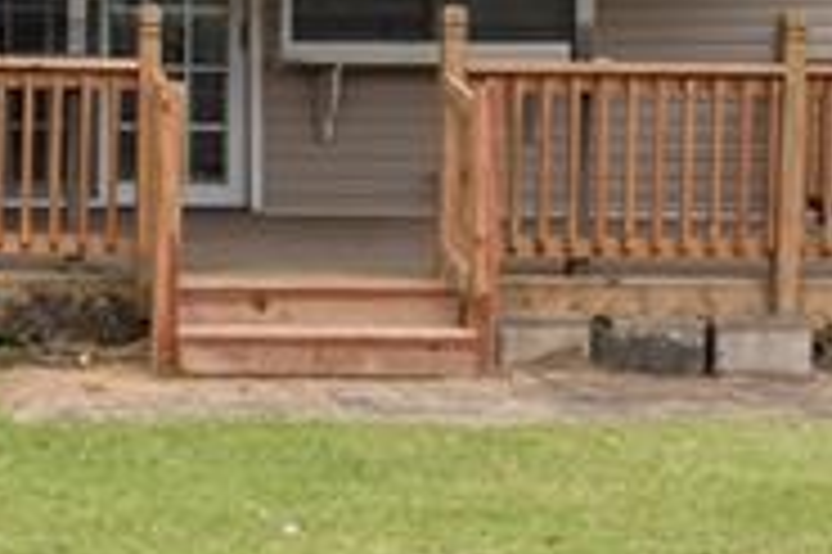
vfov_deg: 16.2
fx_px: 1916
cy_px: 50
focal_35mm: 83
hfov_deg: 22.3
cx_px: -202
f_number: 18
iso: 100
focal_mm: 10
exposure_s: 1/8
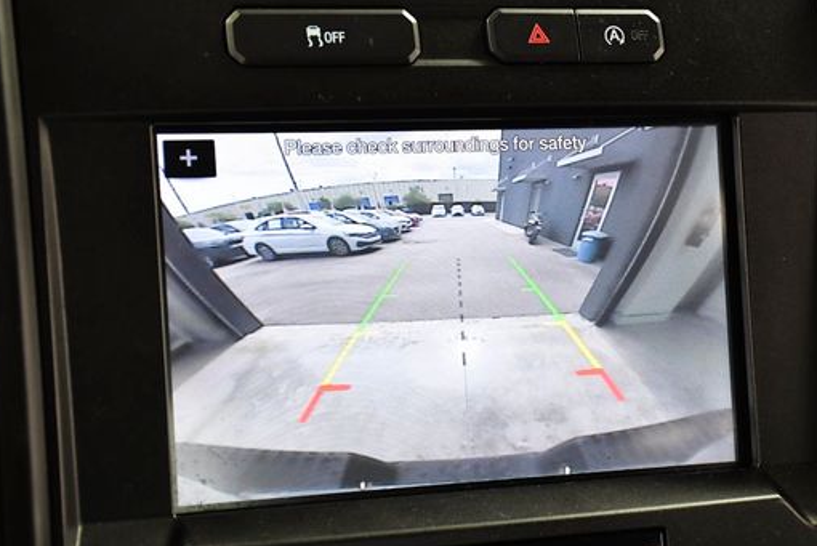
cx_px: 463
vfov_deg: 17.3
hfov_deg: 25.6
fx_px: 1794
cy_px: 329
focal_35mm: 79
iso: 2500
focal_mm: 42
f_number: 4.5
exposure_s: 1/125
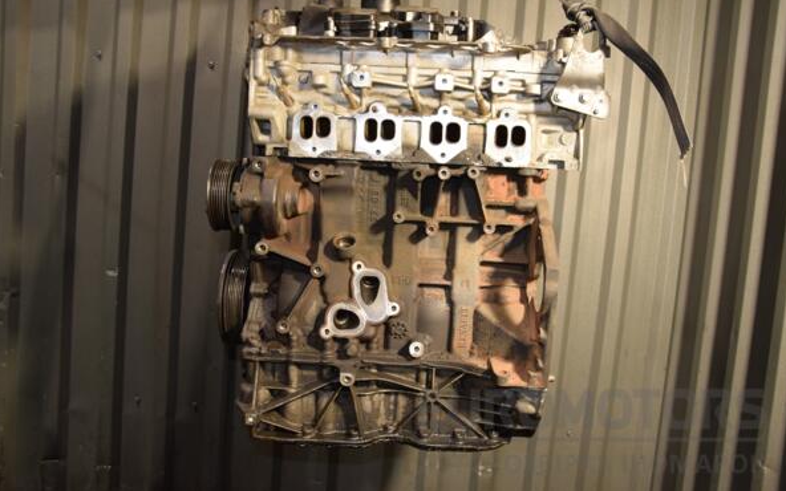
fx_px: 697
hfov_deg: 58.9
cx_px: 393
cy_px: 232
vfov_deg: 38.8
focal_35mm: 33
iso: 800
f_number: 5
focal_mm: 21
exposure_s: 1/80
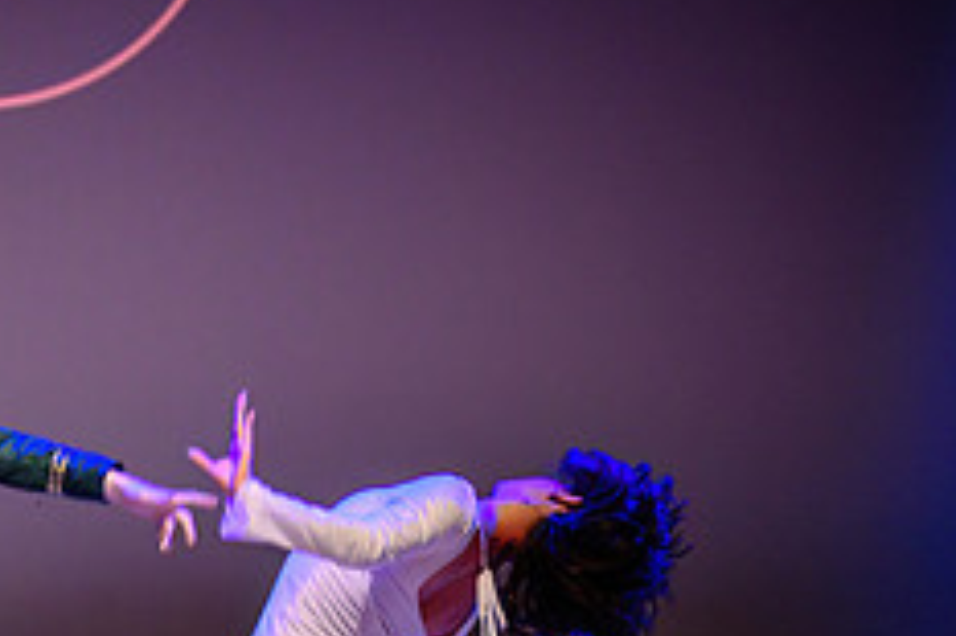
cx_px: -66
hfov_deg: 14.2
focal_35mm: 142
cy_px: 499
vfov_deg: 9.6
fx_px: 3768
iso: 1600
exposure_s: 1/200
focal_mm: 57
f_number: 2.8
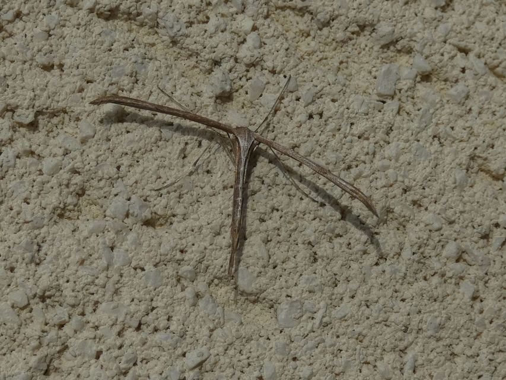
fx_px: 731
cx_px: 253
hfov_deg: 38.2
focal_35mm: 50
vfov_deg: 29.1
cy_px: 190
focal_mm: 9
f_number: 3.9
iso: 80
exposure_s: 1/640
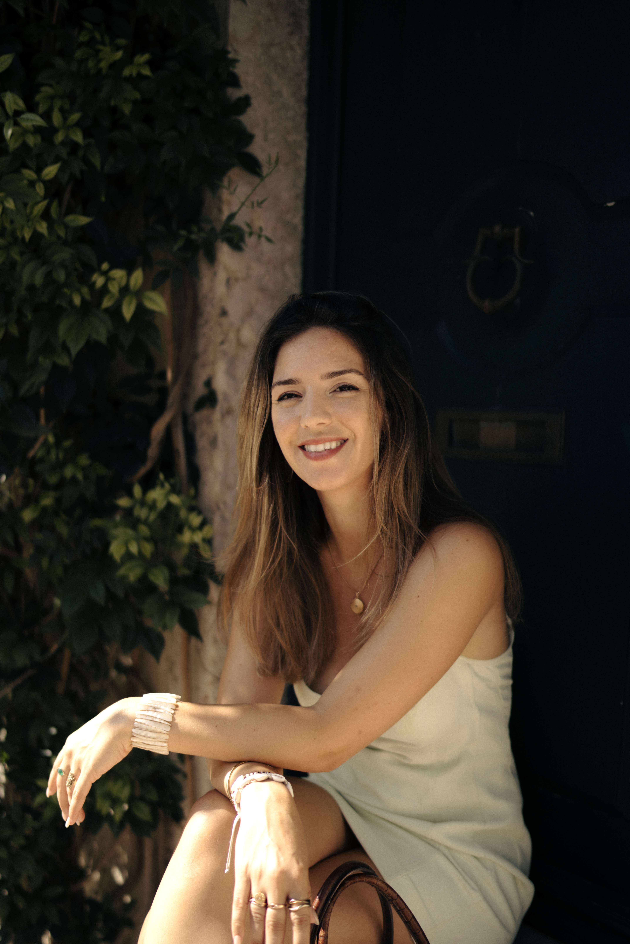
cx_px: 289
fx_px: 997
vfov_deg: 50.6
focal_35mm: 38
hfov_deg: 35.0
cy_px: 512
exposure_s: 1/3200
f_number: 1.4
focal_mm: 35
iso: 100
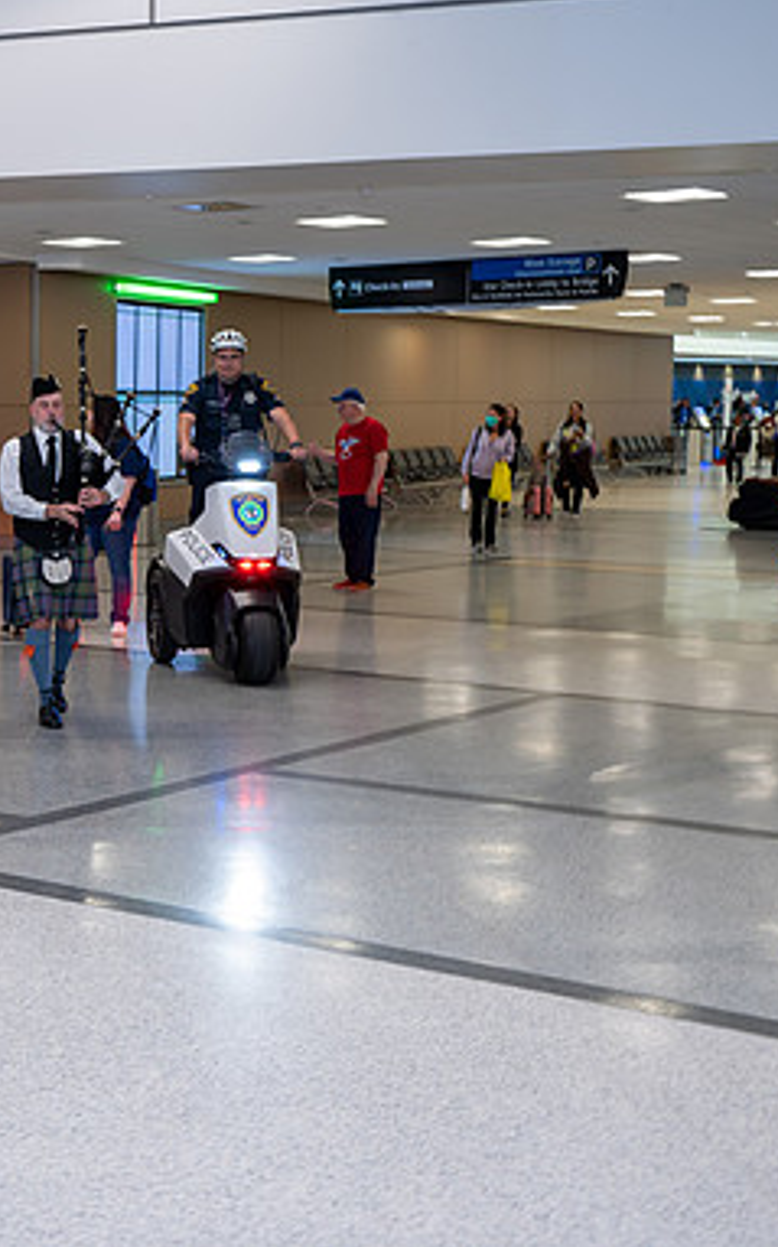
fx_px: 1834
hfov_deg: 23.0
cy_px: 622
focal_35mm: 54
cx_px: -3
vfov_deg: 37.5
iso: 560
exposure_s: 1/40
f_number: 4.8
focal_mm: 35
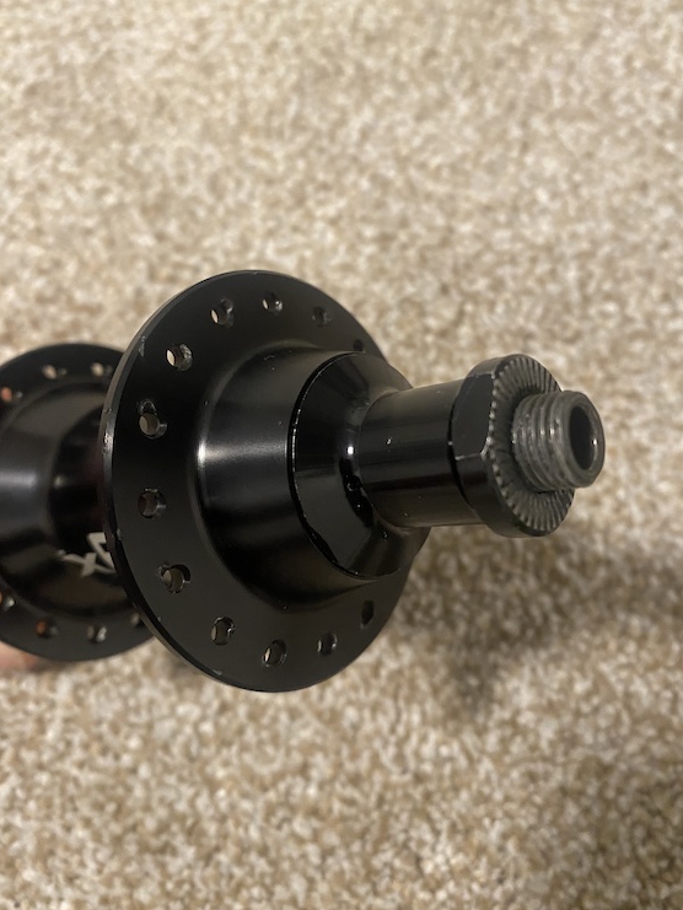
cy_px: 427
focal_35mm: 27
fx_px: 710
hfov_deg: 51.3
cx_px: 362
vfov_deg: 65.3
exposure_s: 1/40
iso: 500
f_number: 1.8
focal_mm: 4.25
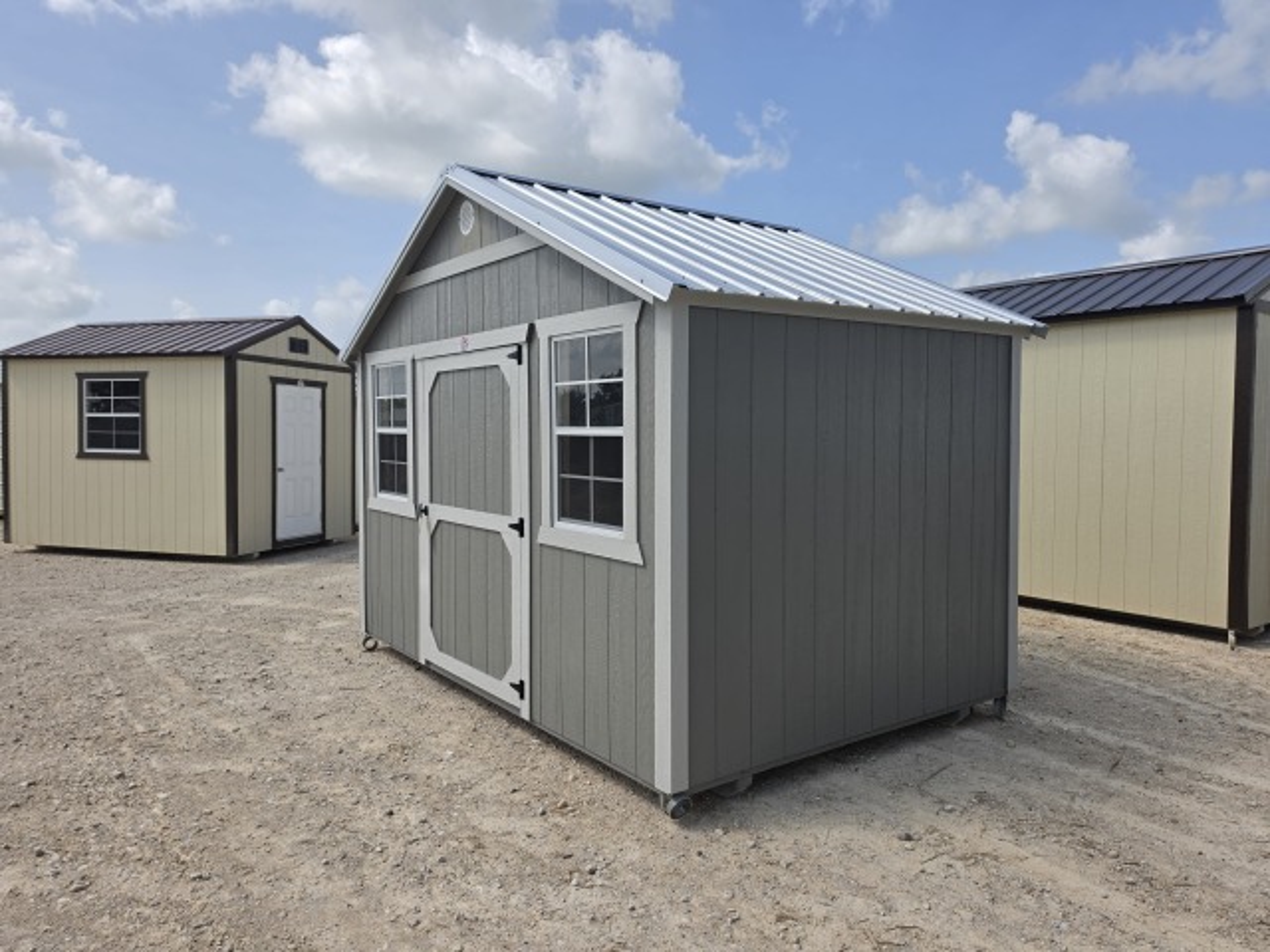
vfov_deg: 58.9
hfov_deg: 73.9
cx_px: 635
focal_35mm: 23
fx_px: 844
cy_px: 476
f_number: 1.4
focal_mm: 6.5
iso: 64
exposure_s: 1/7939
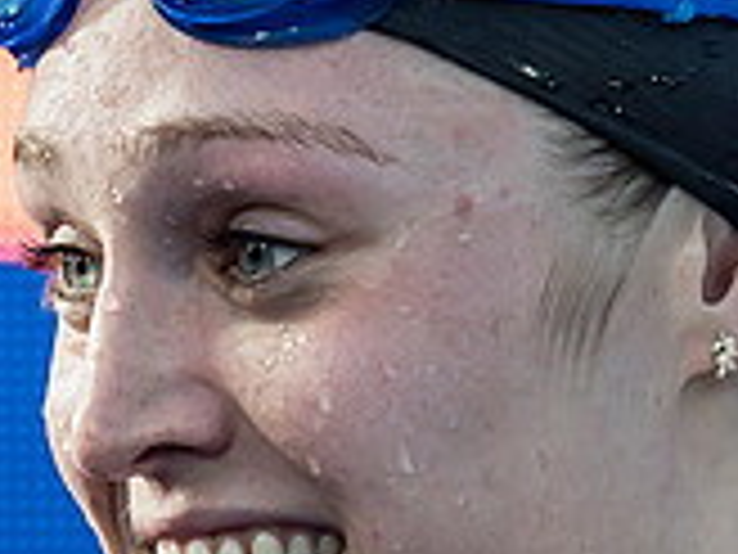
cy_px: 298
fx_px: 40465
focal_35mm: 1898
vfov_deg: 0.8
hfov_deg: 1.0
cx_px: 394
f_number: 2.8
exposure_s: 1/800
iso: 400
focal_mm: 200
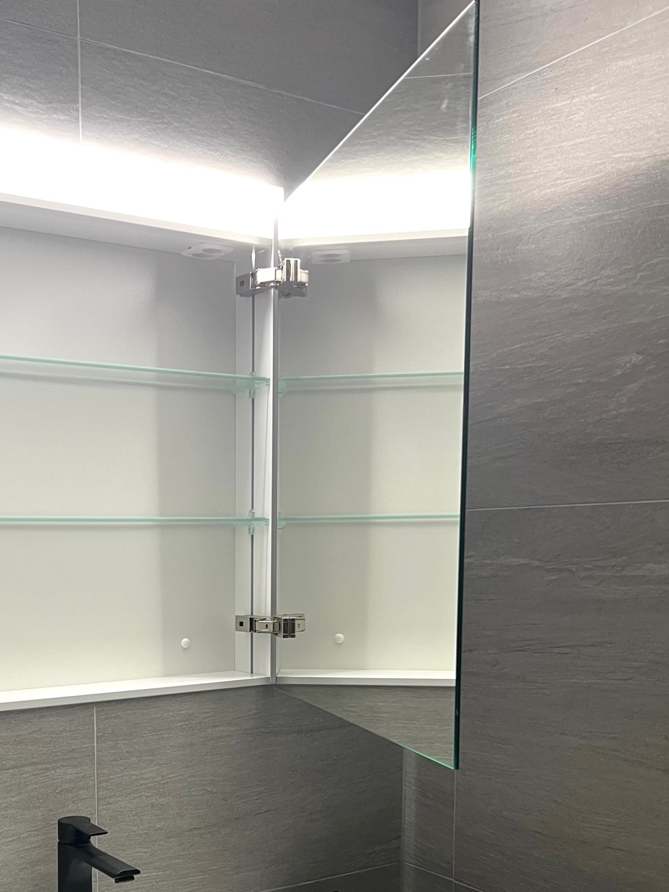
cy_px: 671
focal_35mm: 40
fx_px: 1030
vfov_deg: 45.2
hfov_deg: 35.2
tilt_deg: -6.5
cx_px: 167
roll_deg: +0.9
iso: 100
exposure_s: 1/50
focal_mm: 5.7
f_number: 1.5
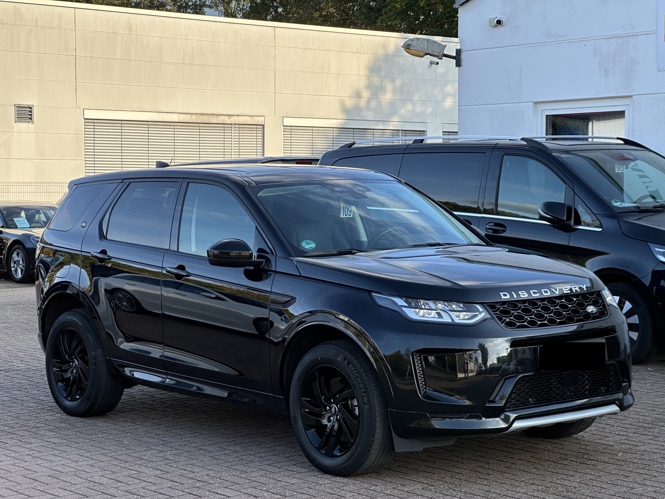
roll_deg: -0.2
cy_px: 250
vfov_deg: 19.1
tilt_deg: -2.3
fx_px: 1479
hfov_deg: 25.3
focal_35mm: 77
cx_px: 332
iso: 32
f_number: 2.8
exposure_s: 1/303
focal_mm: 9
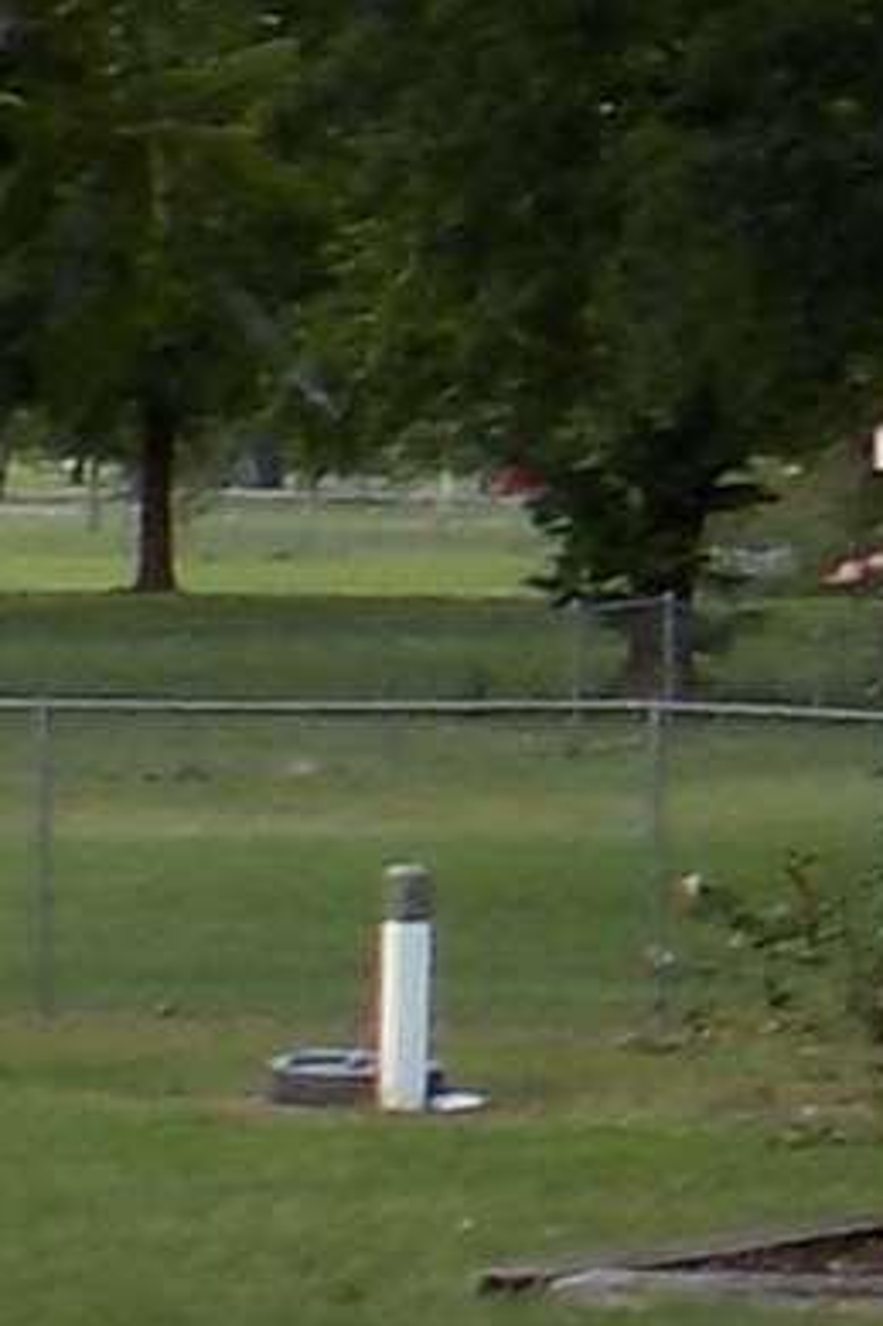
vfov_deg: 10.9
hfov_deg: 5.8
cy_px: 651
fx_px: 6959
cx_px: 3873
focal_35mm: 189
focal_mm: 4
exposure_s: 1/60
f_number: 3.1
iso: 80
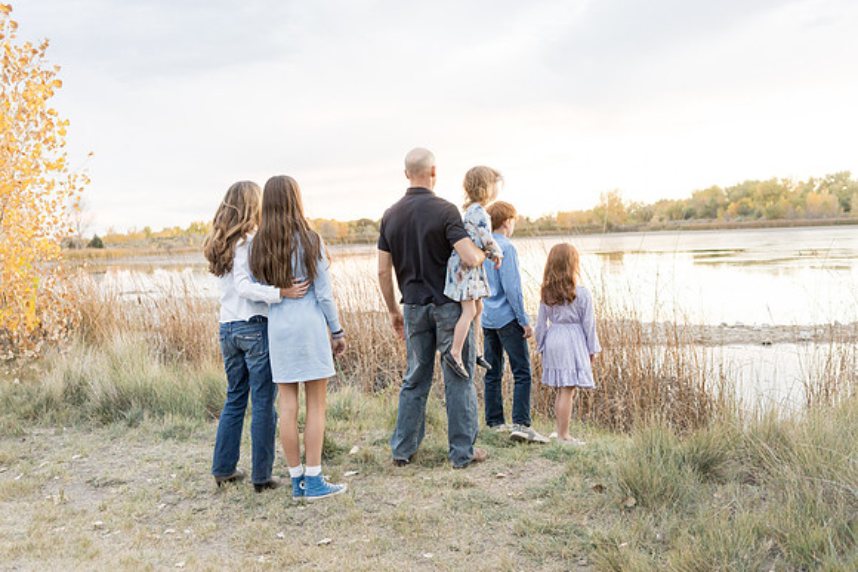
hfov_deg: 54.4
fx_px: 834
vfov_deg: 37.9
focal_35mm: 35
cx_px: 429
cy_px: 286
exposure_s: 1/250
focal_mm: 35
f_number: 2.8
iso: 1250
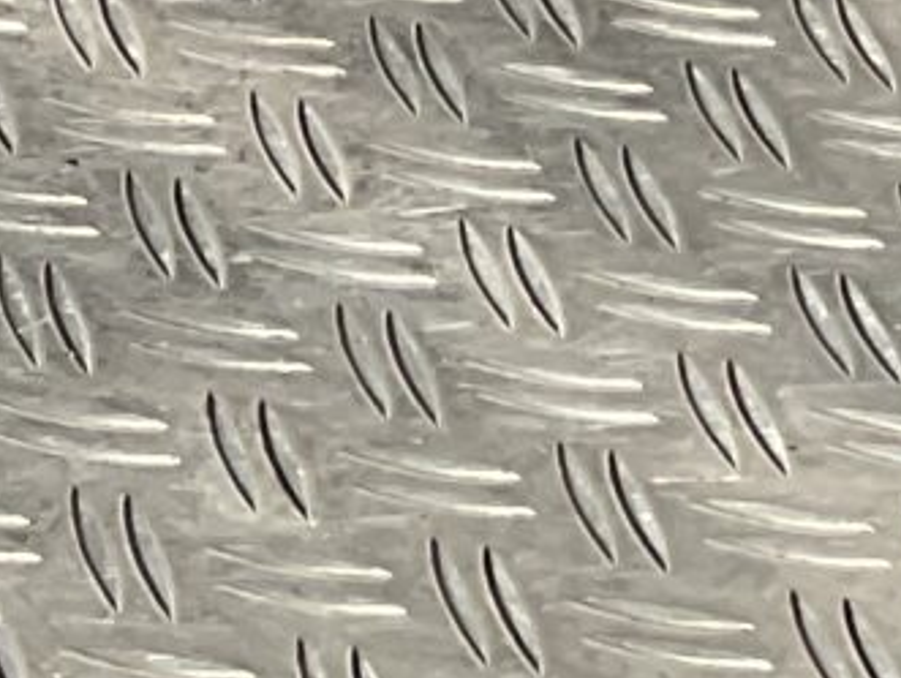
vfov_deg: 6.2
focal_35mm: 224
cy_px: -1315
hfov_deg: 7.3
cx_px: -2199
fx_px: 5837
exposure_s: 1/372
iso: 16
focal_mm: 3
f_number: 1.8
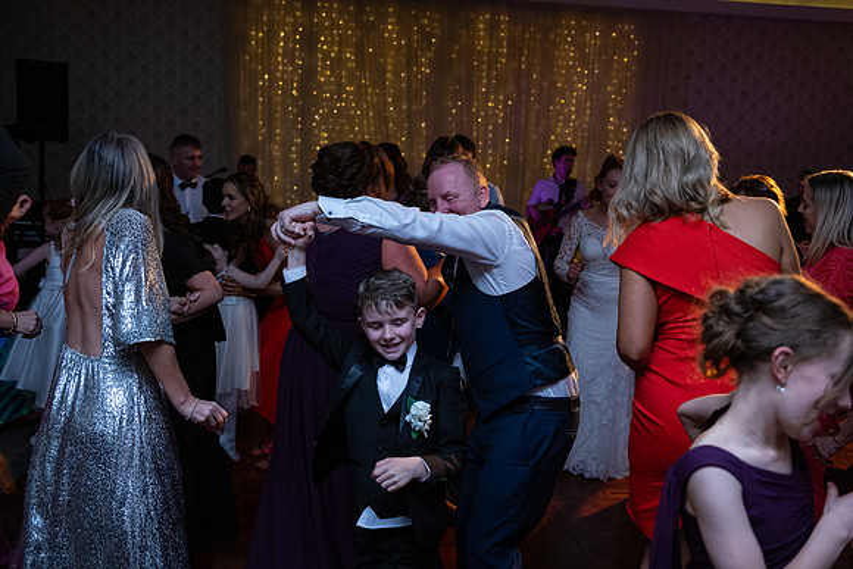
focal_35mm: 35
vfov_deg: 37.9
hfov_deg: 54.4
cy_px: 284
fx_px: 829
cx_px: 426
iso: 1000
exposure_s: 1/160
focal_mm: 35
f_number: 3.5
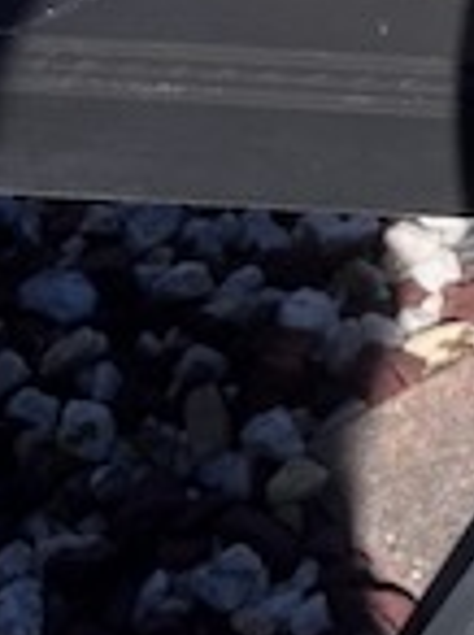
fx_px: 2087
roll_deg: +2.3
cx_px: 987
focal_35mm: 114
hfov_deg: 11.5
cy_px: -231
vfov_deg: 16.2
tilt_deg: -29.2
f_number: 1.6
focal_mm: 5.1
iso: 50
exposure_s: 1/2967
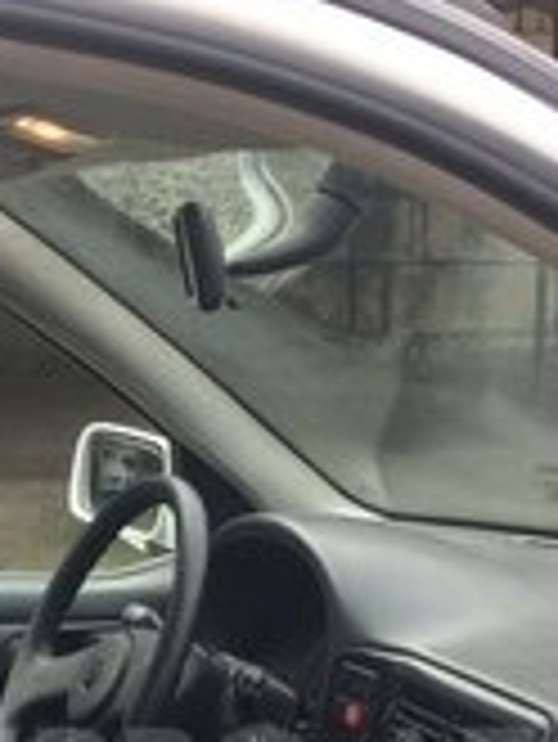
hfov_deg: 17.0
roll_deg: +2.3
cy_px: 778
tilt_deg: -16.5
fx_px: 1867
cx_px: 194
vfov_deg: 21.5
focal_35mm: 87
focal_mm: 4.15
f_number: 2.2
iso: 32
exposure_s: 1/159
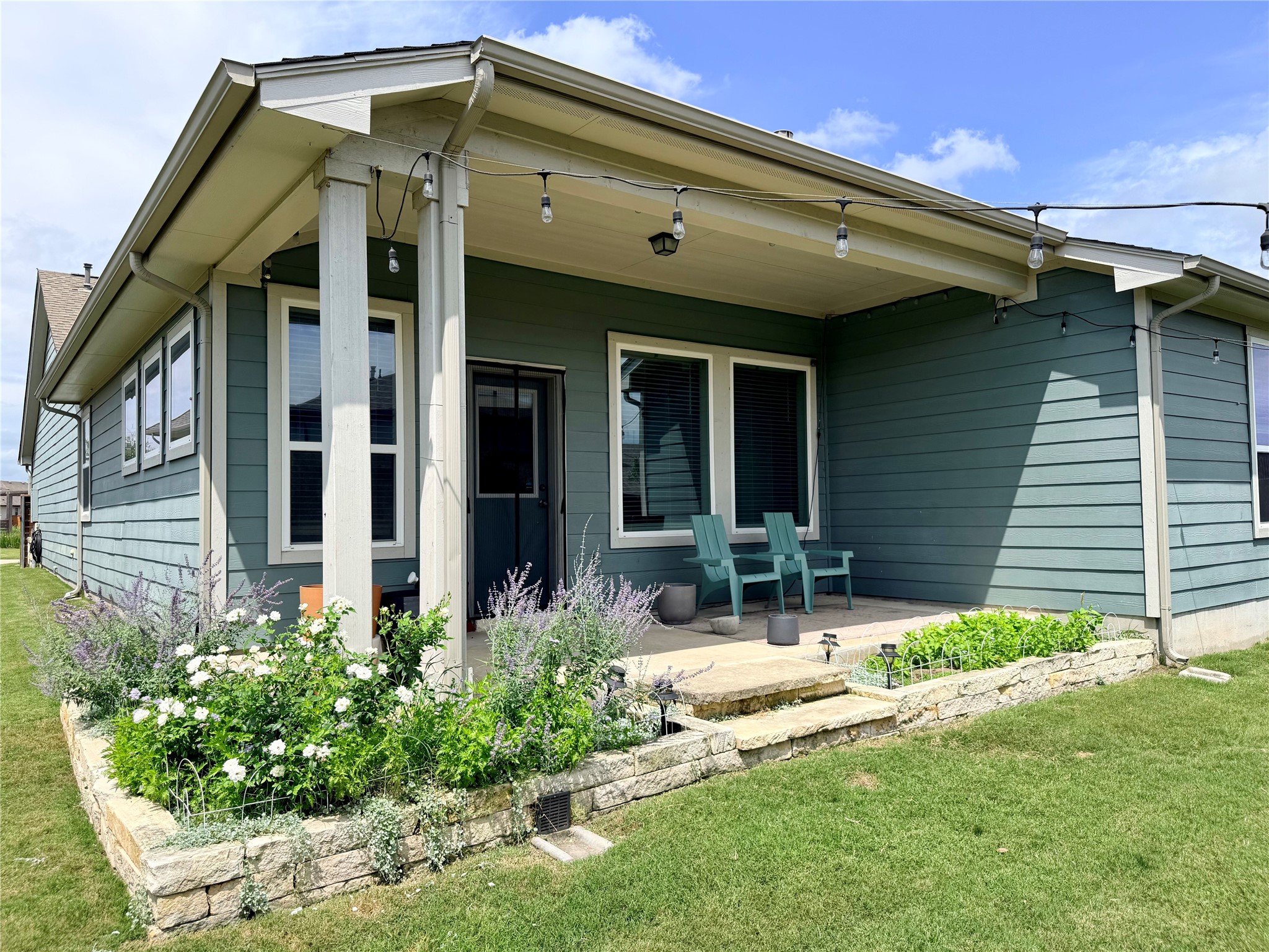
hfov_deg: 71.6
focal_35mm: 24
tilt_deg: +3.8
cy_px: 476
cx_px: 634
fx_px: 880
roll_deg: +0.7
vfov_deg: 56.8
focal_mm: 6.76
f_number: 1.78
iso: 80
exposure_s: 1/3953
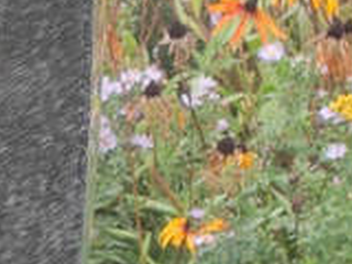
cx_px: -640
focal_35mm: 160
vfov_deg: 8.1
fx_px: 1627
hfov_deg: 9.9
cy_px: 746
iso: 81
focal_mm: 4.7
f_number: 1.79
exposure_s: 1/100
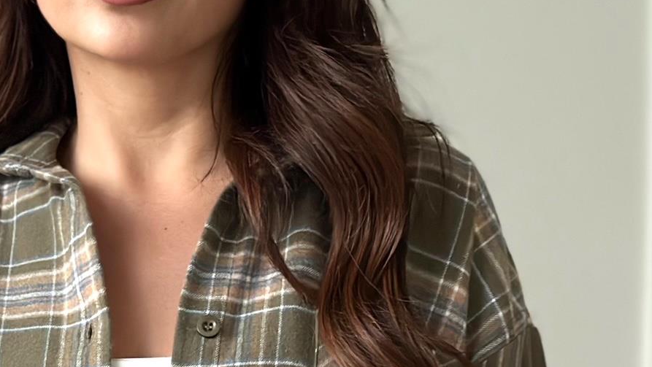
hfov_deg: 18.0
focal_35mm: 118
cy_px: 661
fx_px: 2041
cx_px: 130
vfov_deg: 9.8
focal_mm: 6.86
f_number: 1.78
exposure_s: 1/40
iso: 500
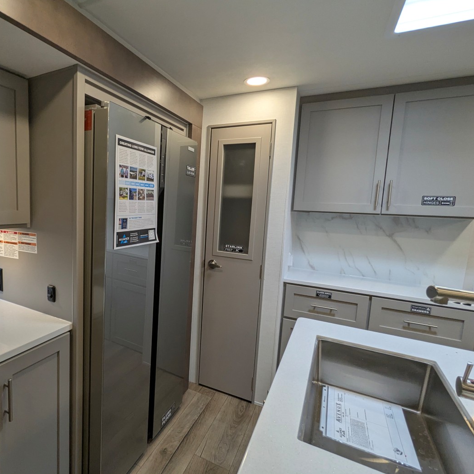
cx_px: 167
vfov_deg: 77.7
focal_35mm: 19
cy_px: 238
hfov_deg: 75.8
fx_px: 294
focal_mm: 2.35
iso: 118
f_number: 2.2
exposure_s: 1/130
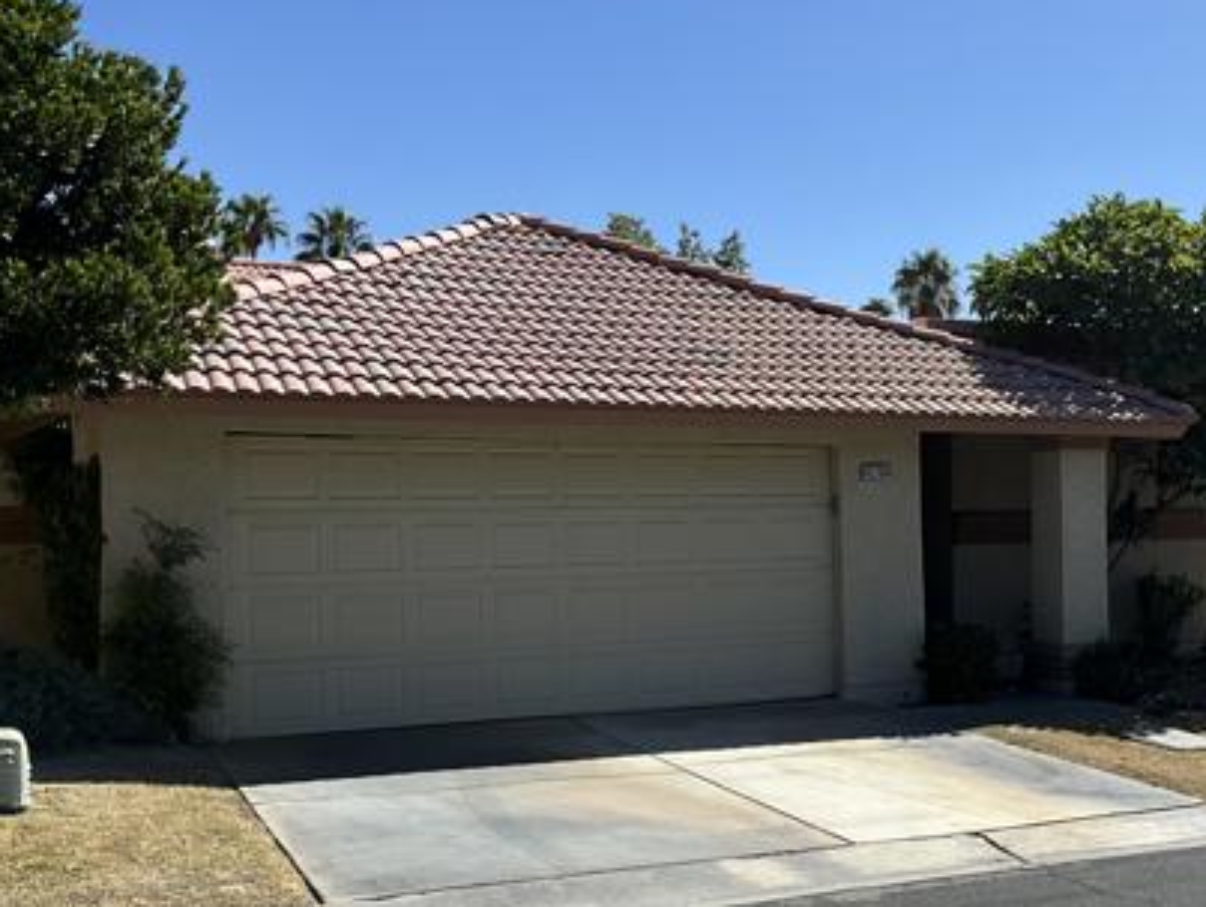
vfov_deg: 31.5
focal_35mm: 46
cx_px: 880
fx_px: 1604
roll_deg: +0.5
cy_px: 548
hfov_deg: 40.2
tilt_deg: -1.4
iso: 25
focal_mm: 3
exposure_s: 1/2320
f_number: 1.8
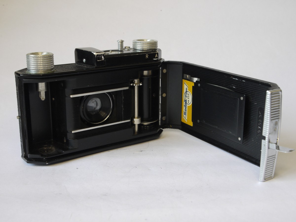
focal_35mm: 50
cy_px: 111
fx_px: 428
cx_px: 148
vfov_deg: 29.1
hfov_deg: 38.2
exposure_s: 1/8
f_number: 9
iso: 400
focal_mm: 25
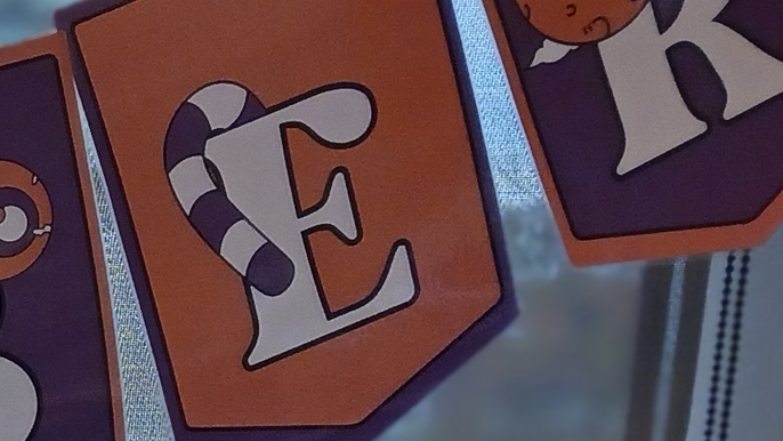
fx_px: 2907
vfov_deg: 8.0
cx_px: -846
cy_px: 1060
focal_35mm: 140
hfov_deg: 13.0
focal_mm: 4
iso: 125
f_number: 1.8
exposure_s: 1/50
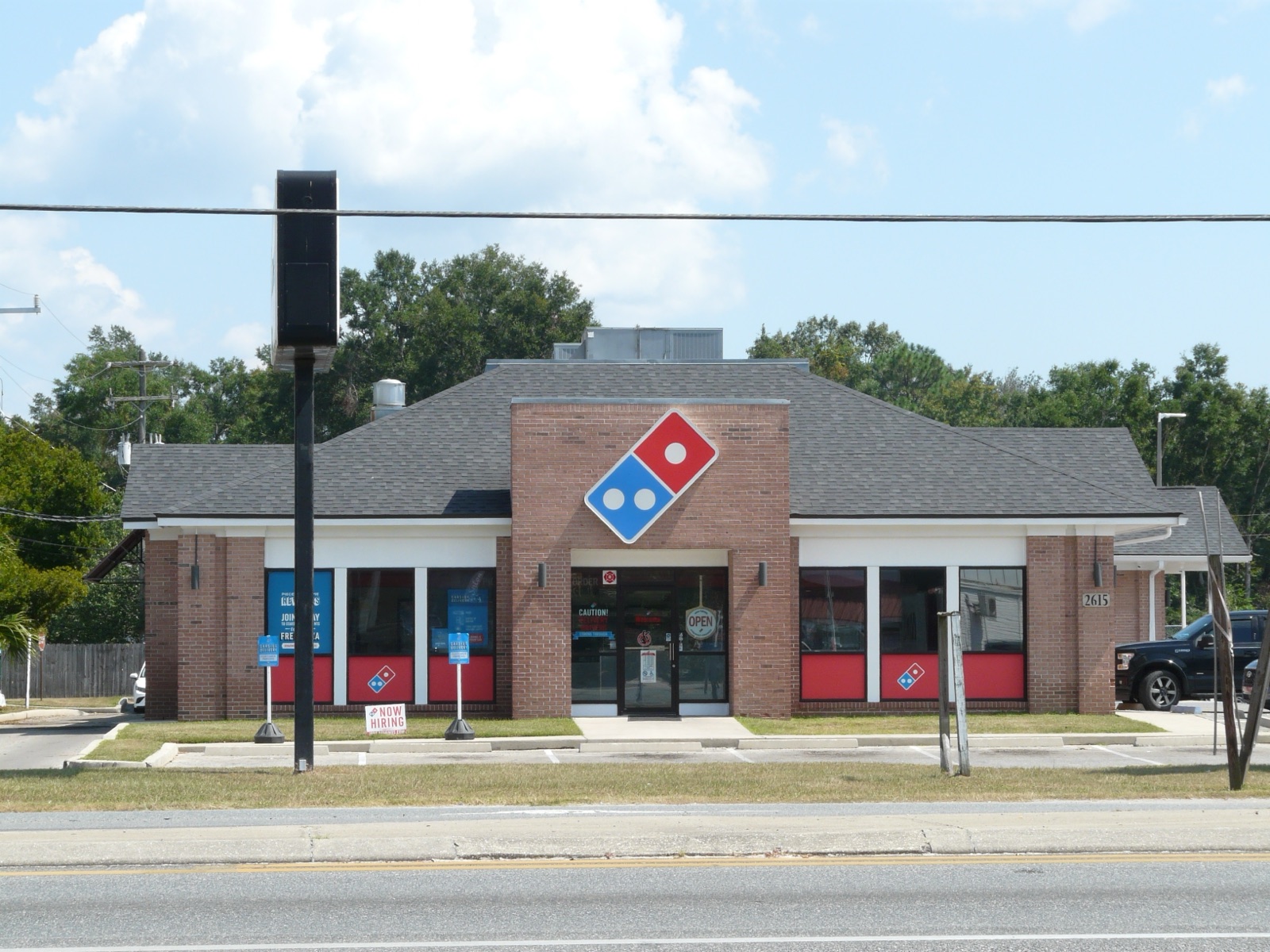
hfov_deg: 19.8
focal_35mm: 99
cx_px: 635
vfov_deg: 14.9
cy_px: 476
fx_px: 3632
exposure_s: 1/320
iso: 100
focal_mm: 16.2
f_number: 5.6
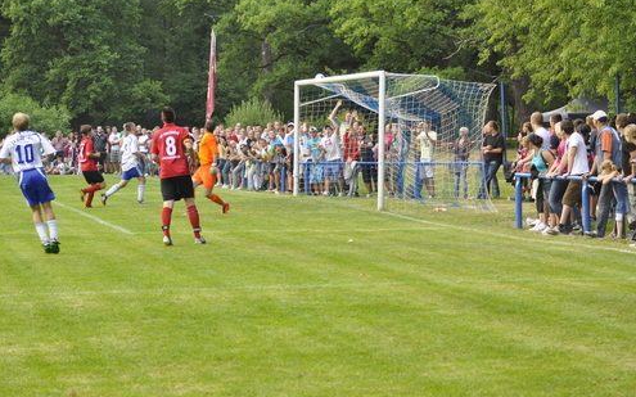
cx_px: 320
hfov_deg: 19.3
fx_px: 1871
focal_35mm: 108
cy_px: 199
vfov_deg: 12.1
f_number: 5.6
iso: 280
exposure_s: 1/125
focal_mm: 70
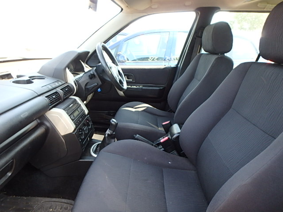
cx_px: 142
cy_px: 106
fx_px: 172
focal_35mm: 21
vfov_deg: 63.4
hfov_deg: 79.0
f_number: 3.5
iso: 200
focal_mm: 3.7
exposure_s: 1/50
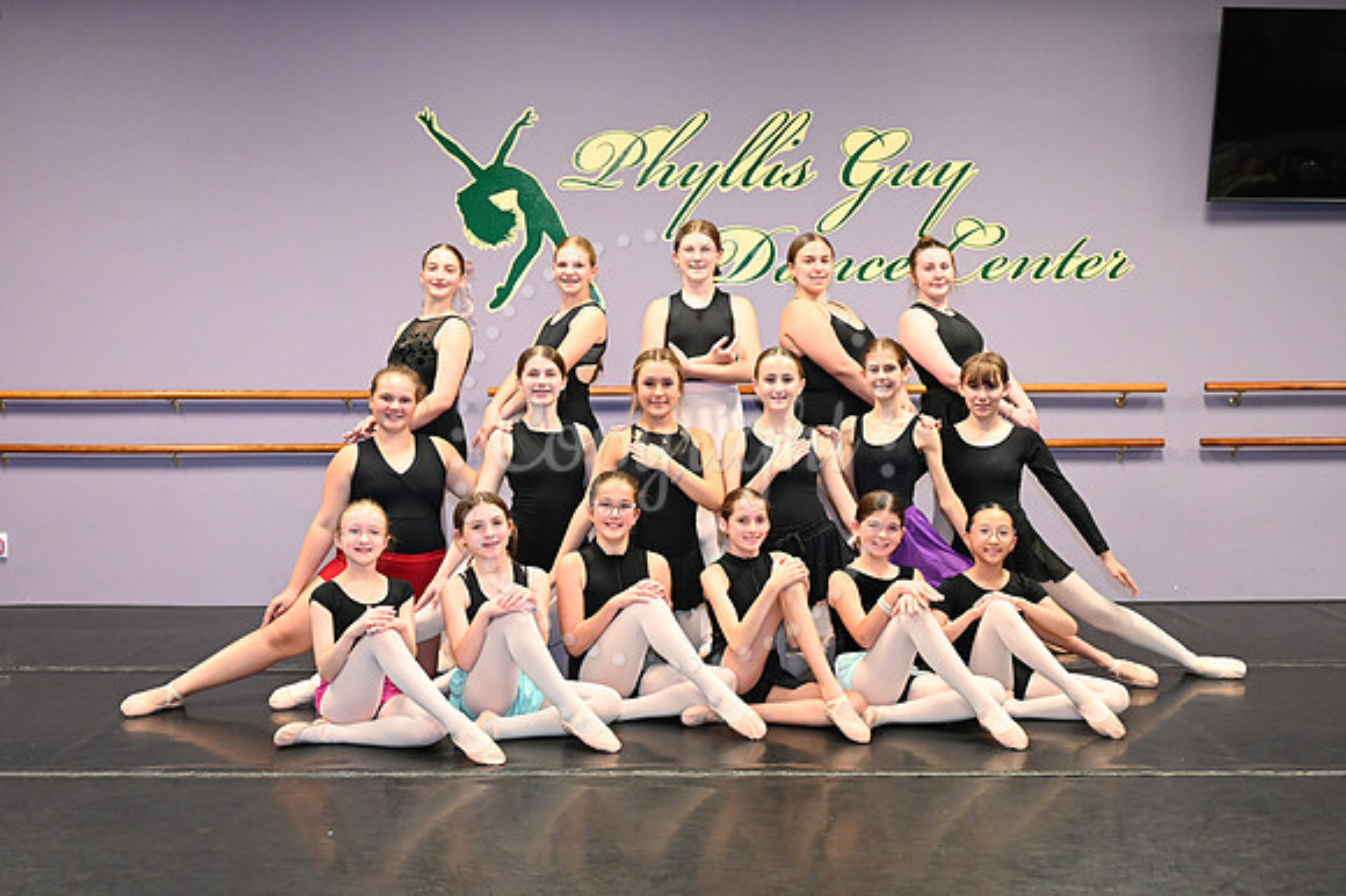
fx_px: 1532
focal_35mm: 41
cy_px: 448
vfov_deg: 32.6
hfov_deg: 47.4
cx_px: 673
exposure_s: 1/80
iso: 5000
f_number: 6.3
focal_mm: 41
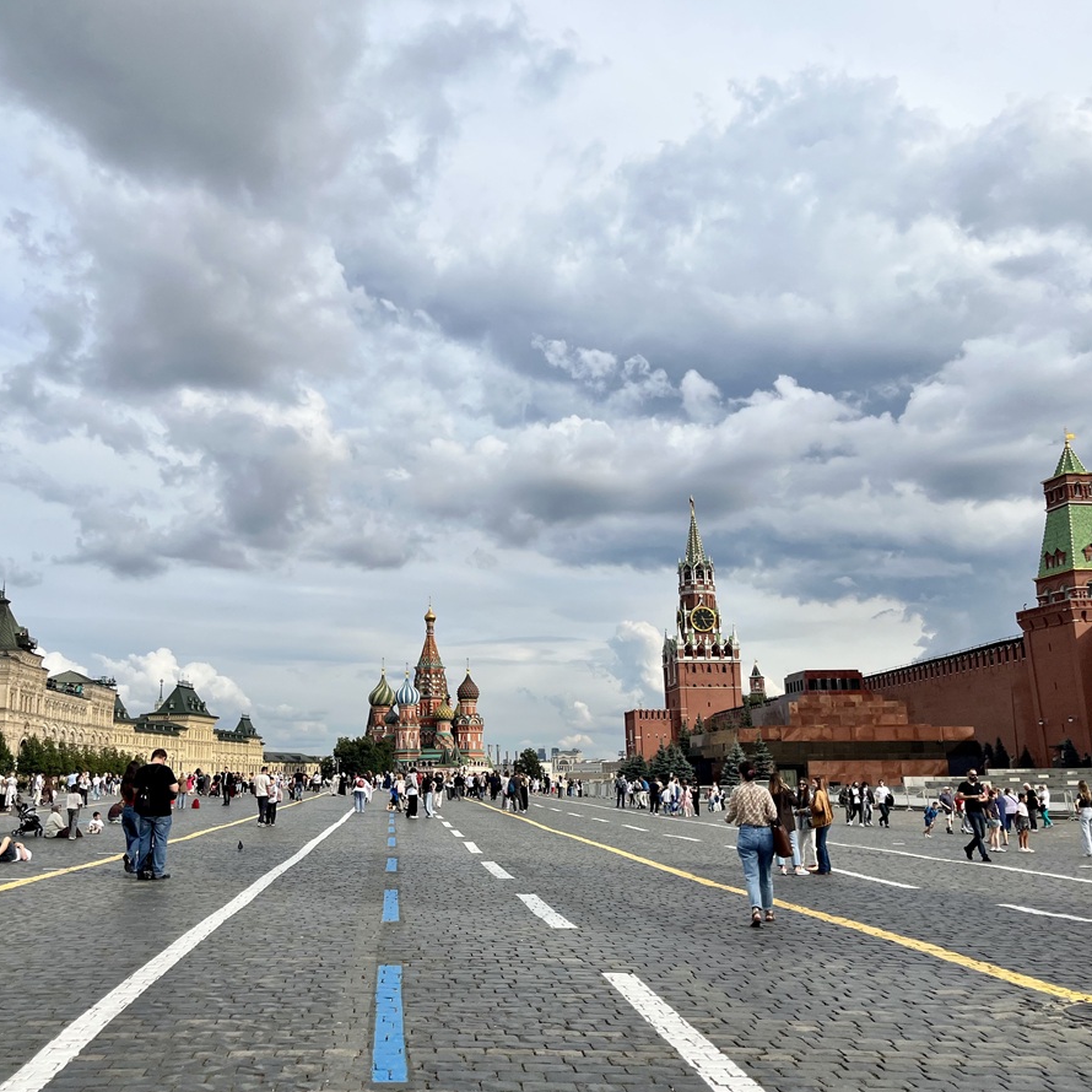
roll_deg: +0.3
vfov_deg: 52.5
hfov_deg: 52.0
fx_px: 1106
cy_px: 551
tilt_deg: +10.6
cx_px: 410
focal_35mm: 31
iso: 50
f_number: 1.6
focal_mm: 5.1
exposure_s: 1/4484
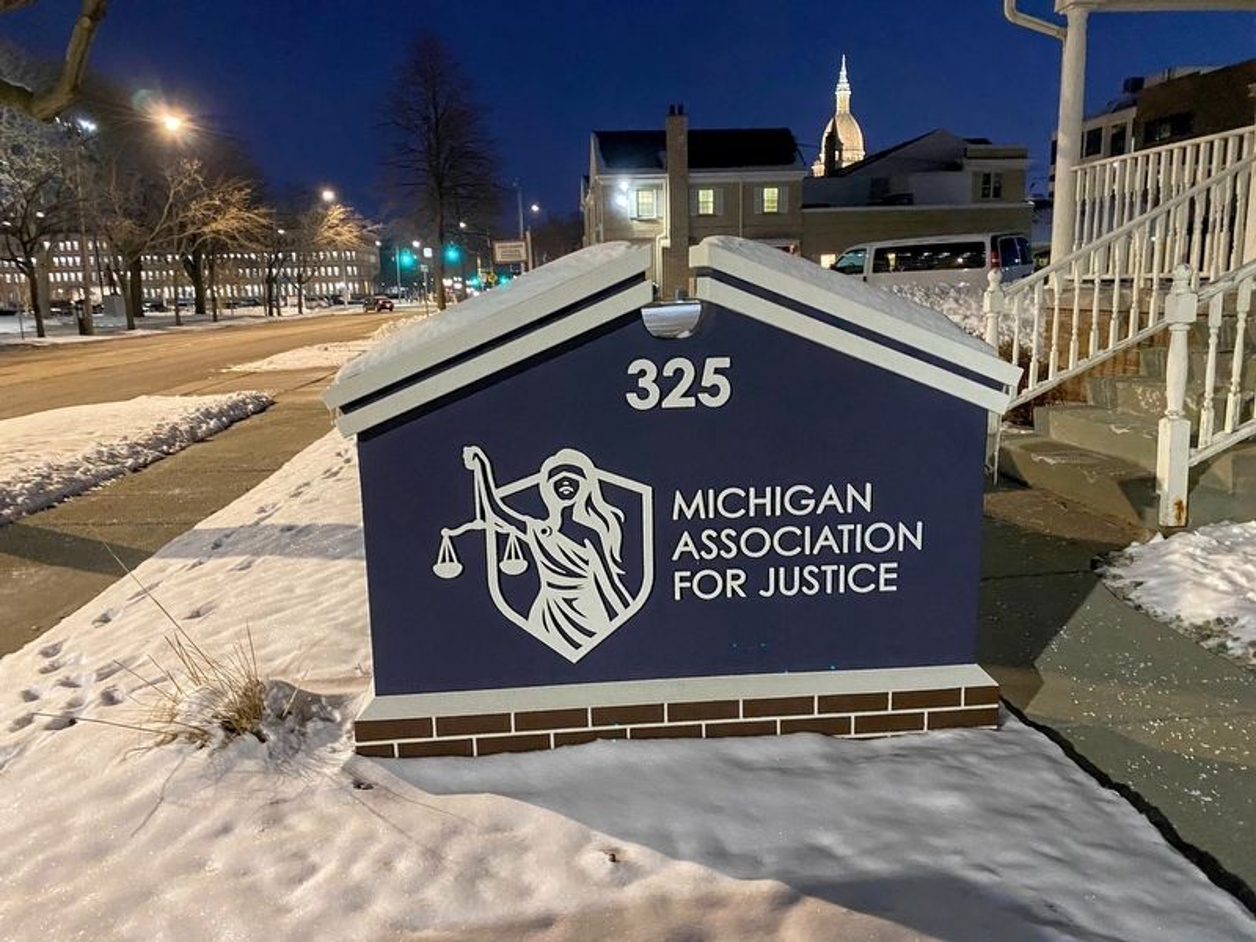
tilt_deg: -10.1
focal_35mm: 26
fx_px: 943
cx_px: 628
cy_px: 471
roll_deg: +0.8
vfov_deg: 53.1
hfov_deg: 67.3
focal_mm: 4.25
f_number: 1.8
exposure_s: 1/30
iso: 800
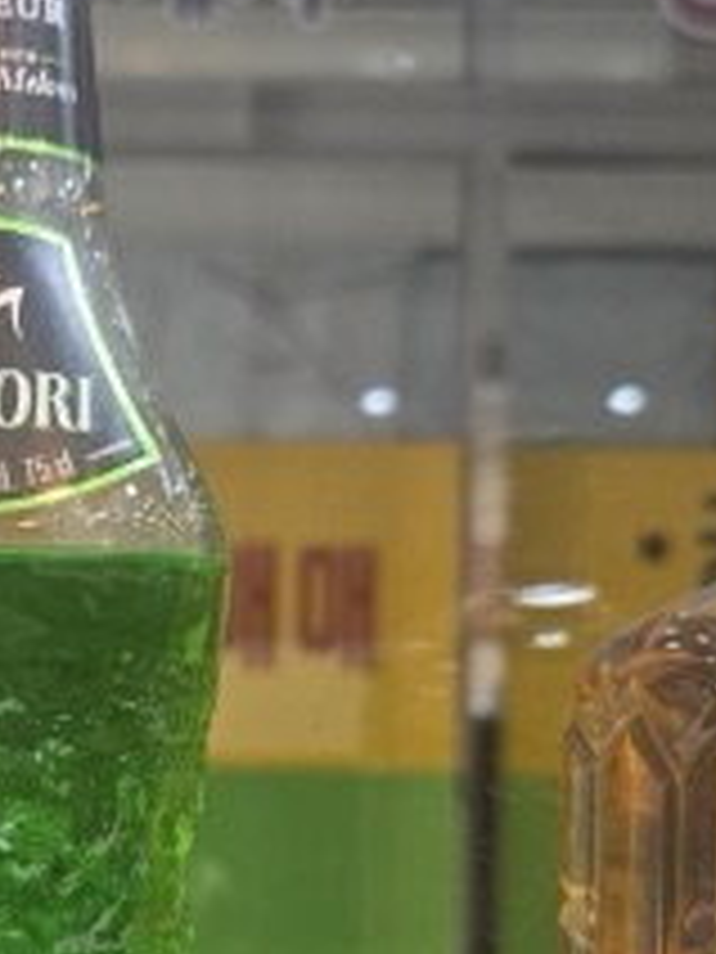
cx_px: 0
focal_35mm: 52
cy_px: 648
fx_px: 1434
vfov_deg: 36.4
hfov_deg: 26.5
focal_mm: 6.3
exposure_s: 1/120
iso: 200
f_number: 1.7
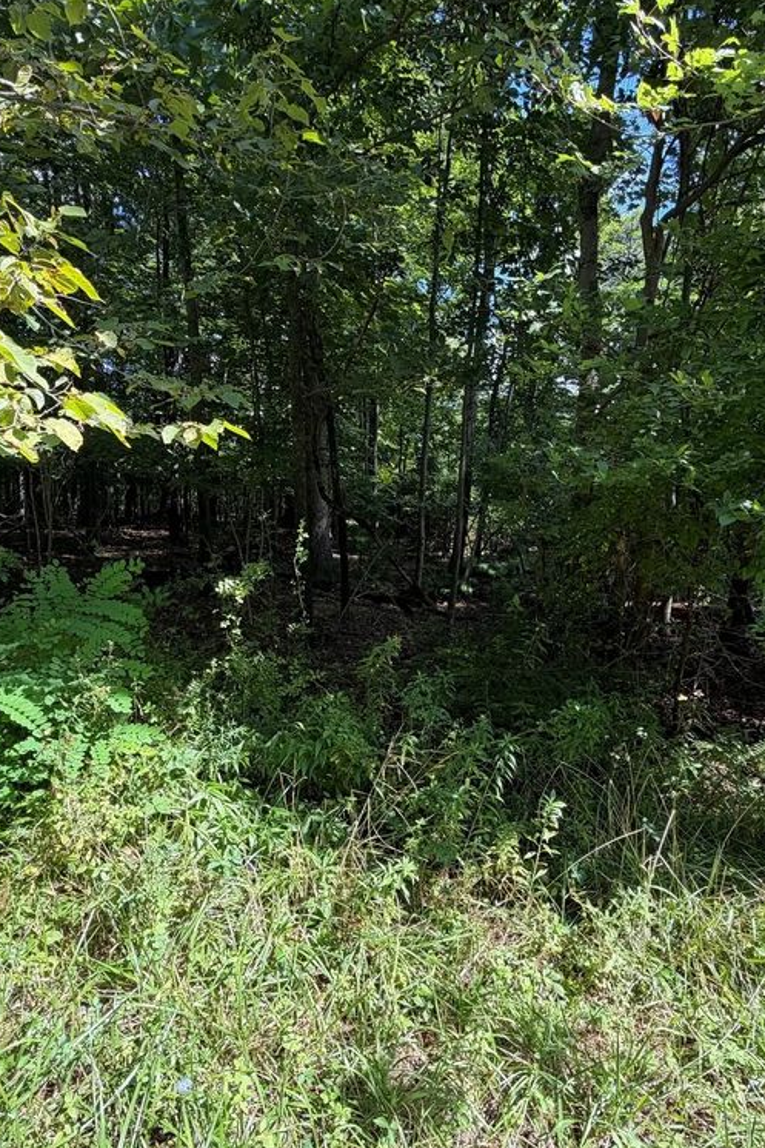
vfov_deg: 84.0
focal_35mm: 20
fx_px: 638
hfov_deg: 61.9
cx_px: 371
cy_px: 582
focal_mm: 2.22
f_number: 2.2
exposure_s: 1/246
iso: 40
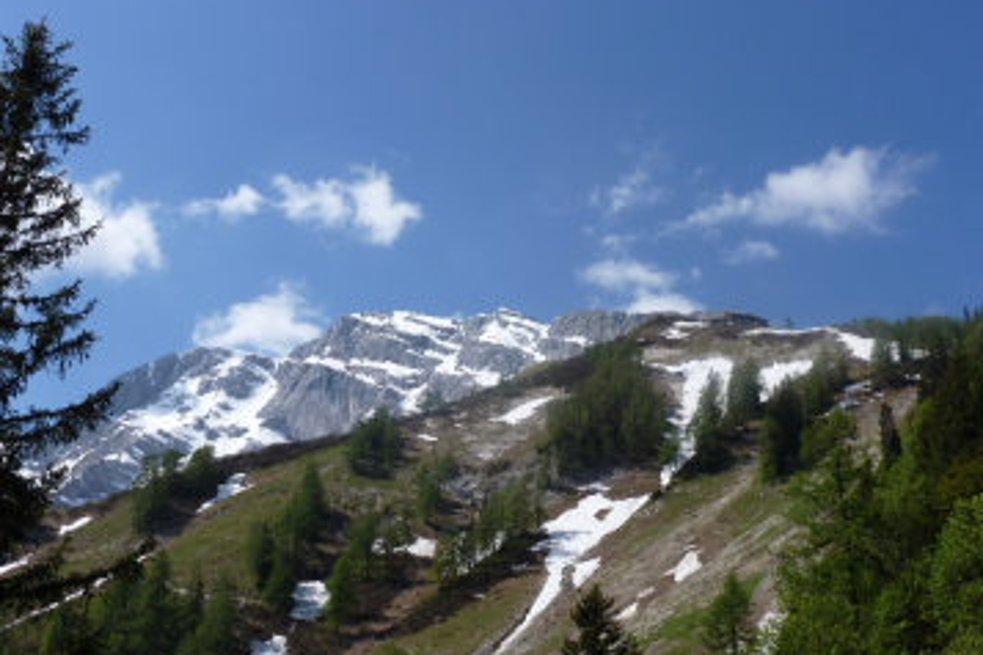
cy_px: 336
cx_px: 493
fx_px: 1174
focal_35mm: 43
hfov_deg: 45.4
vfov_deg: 31.2
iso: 100
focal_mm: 7.4
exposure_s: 1/640
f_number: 5
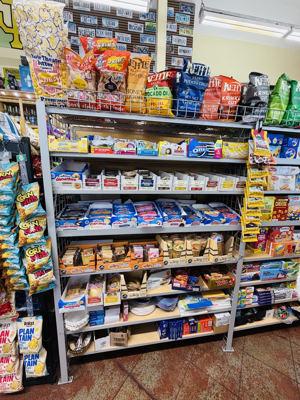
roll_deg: -1.4
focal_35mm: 14
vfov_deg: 102.1
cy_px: 200
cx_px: 150
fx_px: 162
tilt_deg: -10.4
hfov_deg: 85.7
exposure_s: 1/120
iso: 200
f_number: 2.2
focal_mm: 2.22
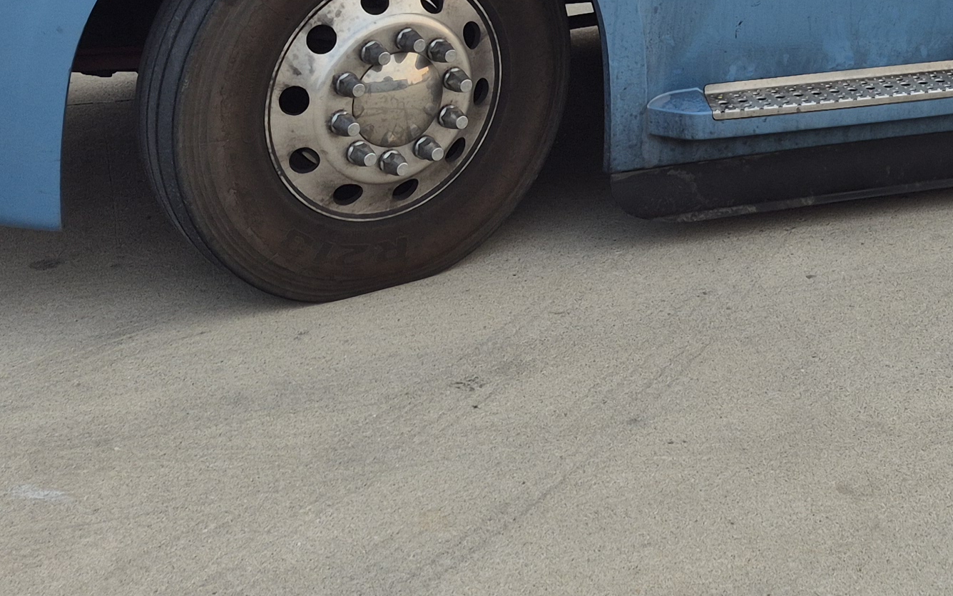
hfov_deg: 27.0
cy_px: -309
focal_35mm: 73
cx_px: 902
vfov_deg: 16.3
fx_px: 1896
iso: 25
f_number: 1.8
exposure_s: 1/274
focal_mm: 5.4
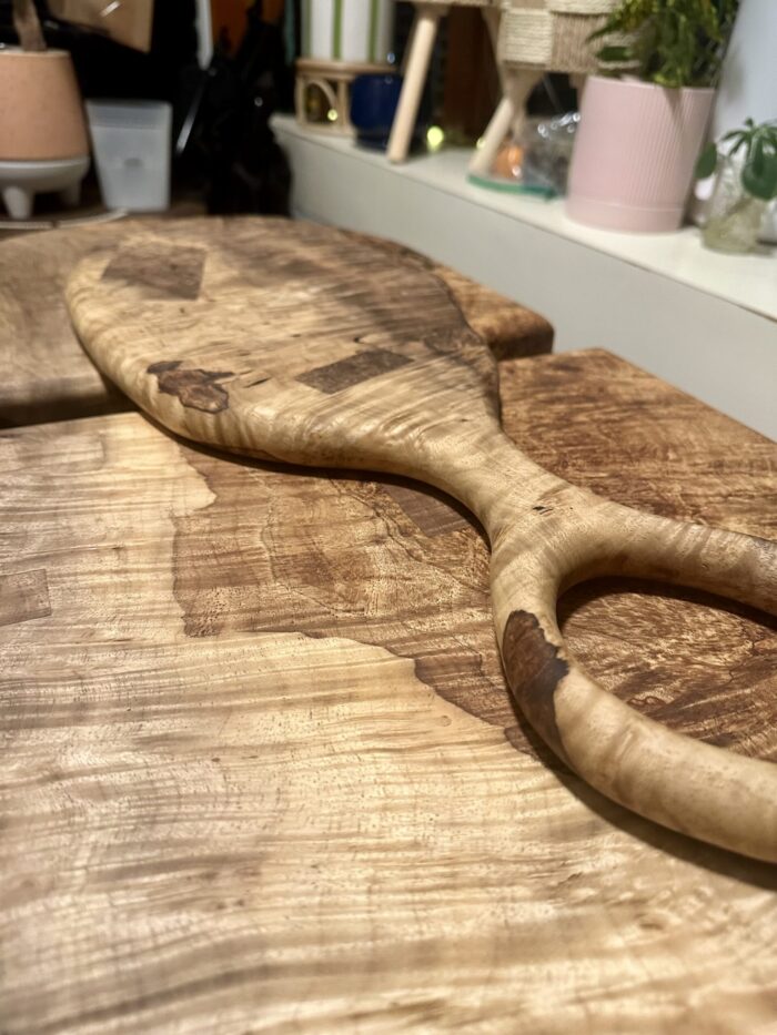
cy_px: 518
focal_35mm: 24
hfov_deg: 56.8
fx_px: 718
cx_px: 388
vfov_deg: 71.6
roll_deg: -3.0
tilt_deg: -32.2
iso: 400
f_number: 1.78
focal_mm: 6.86
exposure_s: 1/60
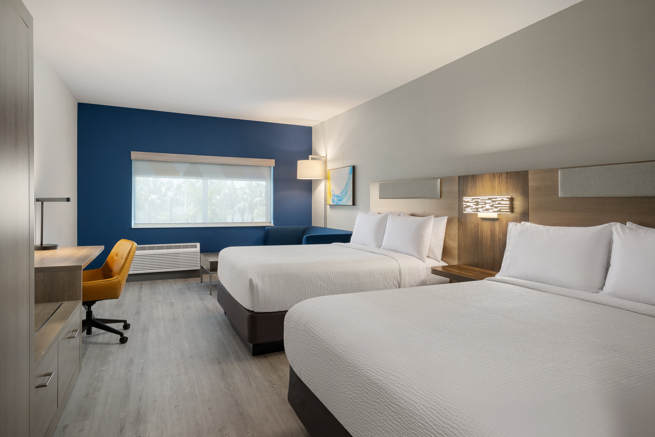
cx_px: 328
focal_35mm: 20
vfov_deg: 61.9
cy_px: 218
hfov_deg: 84.0
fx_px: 364
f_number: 9
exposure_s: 1/15
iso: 640
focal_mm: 20
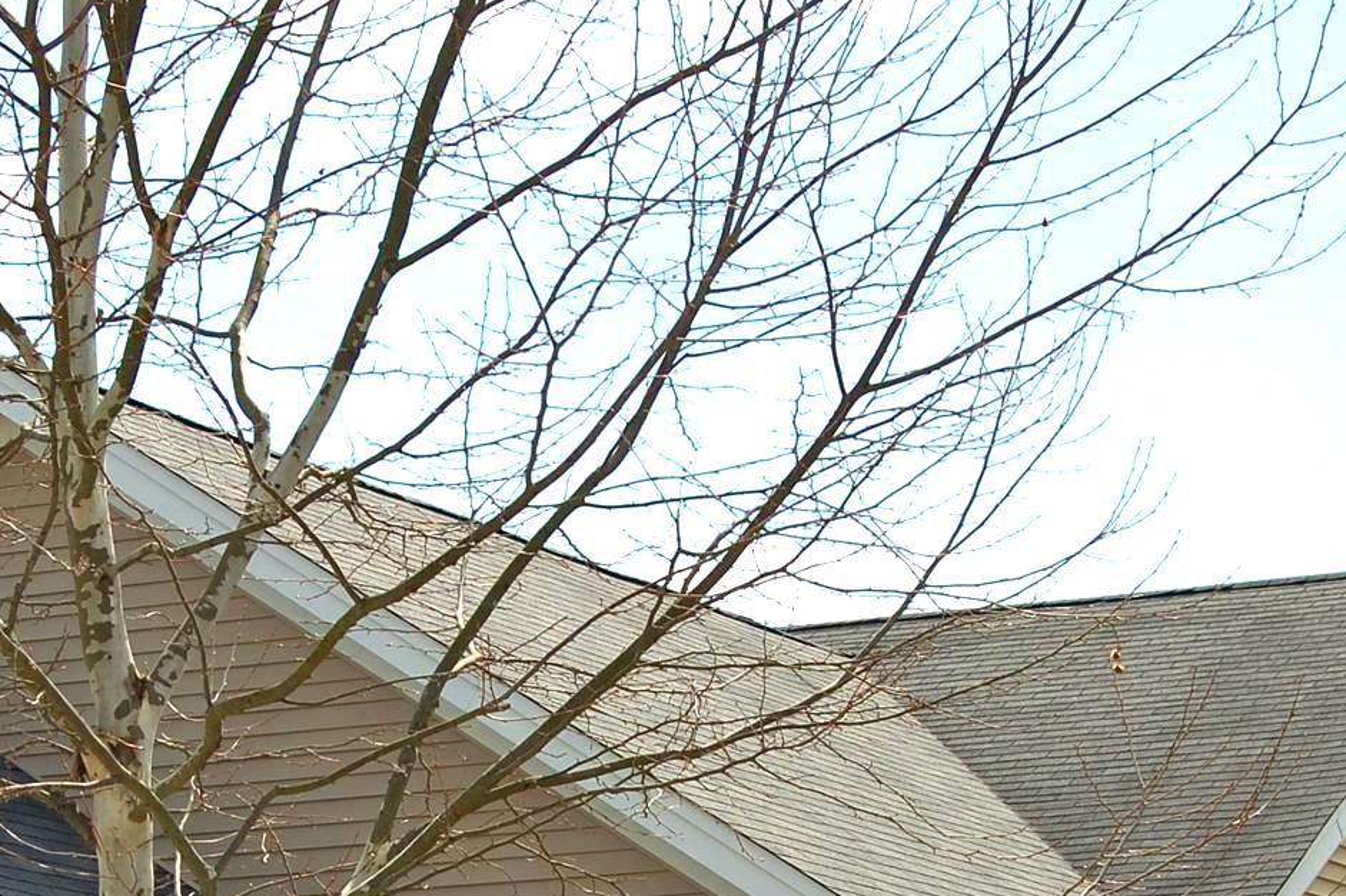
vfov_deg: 11.0
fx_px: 4633
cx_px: 389
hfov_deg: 16.5
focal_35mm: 124
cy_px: 815
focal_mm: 38
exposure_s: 1/500
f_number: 9
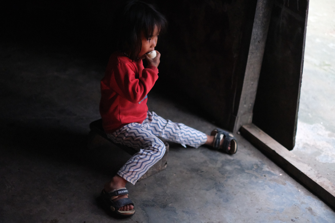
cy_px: 112
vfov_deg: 25.5
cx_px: 168
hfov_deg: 37.5
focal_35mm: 53
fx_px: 493
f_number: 1.4
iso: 10000
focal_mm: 35
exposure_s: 1/60
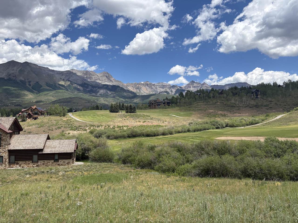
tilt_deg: +0.5
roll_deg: +1.1
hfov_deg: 67.3
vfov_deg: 53.1
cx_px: 149
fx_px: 224
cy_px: 112
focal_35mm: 26
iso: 50
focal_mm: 5.96
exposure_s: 1/3448
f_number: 1.6
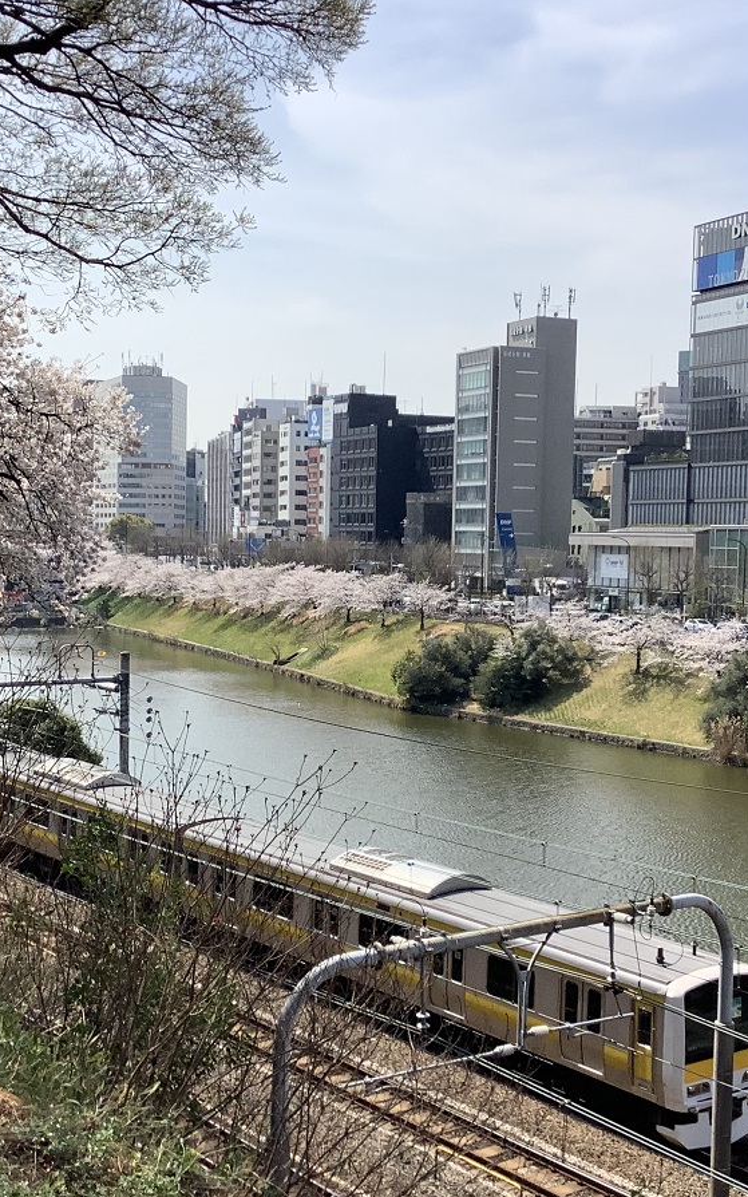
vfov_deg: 41.0
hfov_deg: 26.3
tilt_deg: -4.8
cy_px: 645
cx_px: 371
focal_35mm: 49
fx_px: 1598
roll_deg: +1.3
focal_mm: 3.3
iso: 25
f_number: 2.4
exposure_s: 1/1597
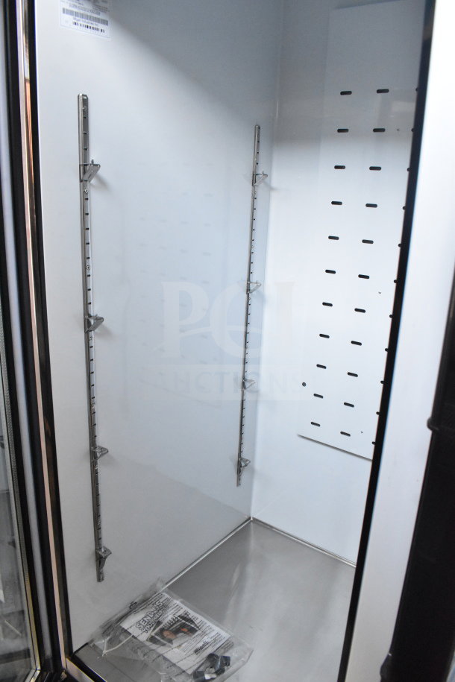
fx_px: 512
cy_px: 341
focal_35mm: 27
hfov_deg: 47.9
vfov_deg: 67.4
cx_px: 228
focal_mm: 18
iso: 6400
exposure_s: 1/200
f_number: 8
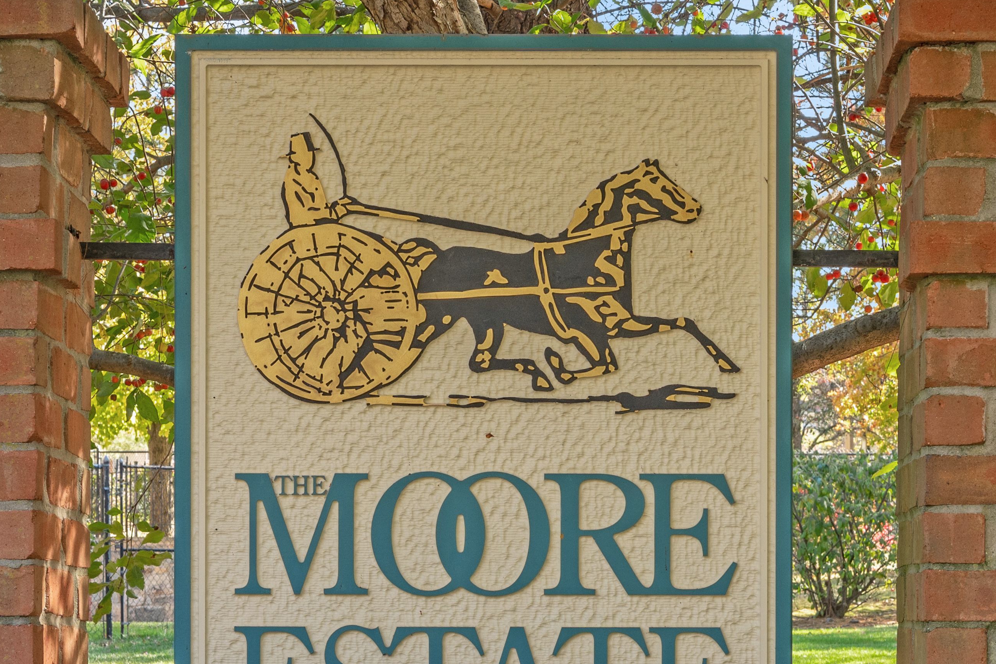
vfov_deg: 14.2
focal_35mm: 96
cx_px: 510
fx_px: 2656
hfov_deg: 21.2
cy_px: 454
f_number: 8
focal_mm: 30
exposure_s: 1/25
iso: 160
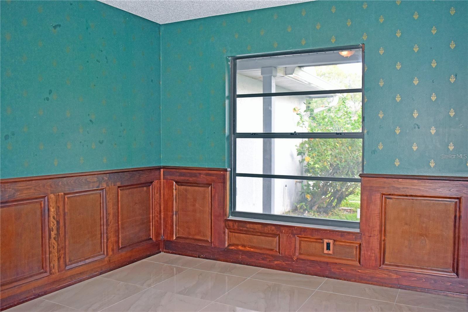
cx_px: 234
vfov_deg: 41.7
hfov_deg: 59.5
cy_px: 156
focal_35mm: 32
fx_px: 409
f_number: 3.8
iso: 900
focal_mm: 21
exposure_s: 1/125
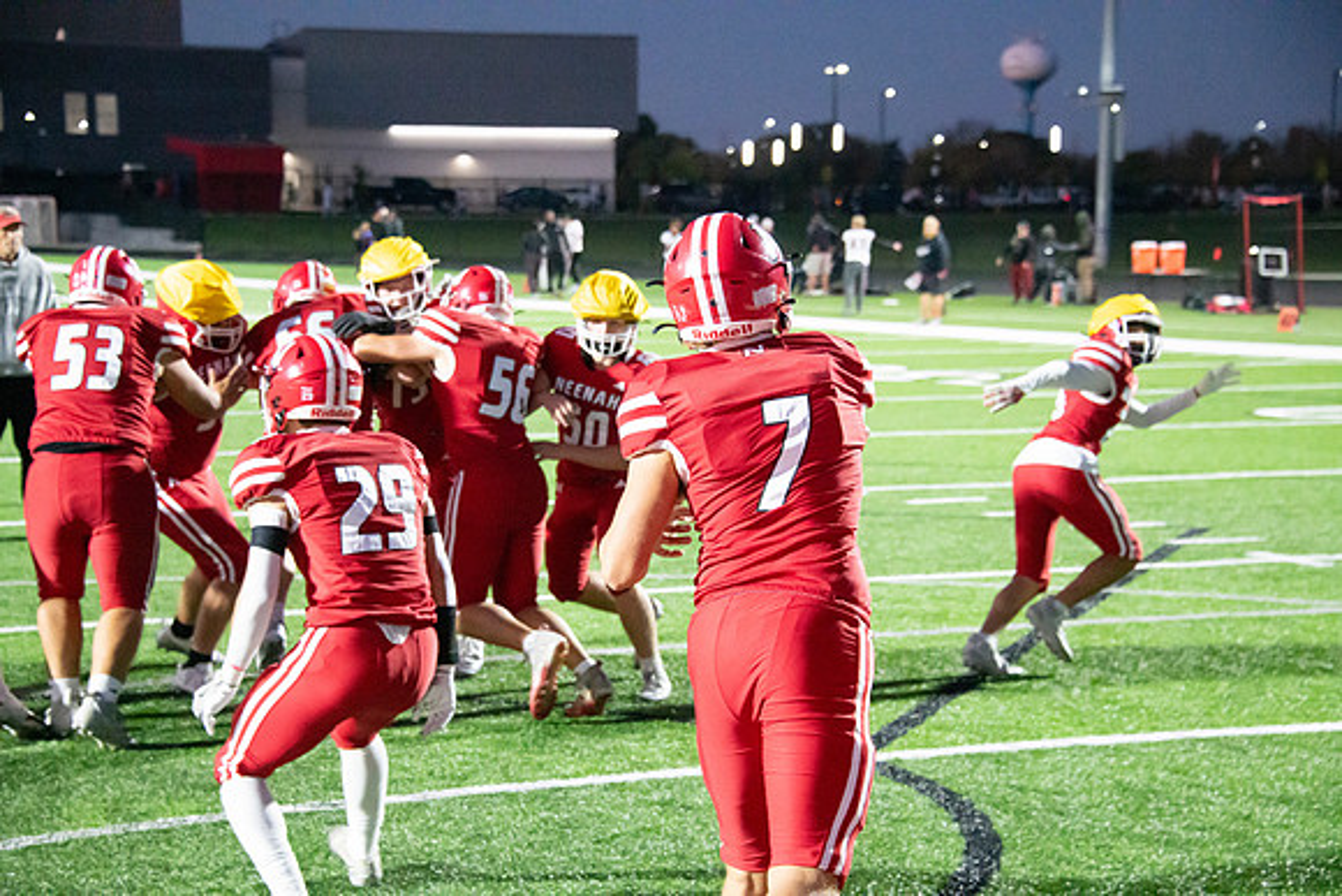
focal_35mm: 90
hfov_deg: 22.6
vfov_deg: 15.2
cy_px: 448
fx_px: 3356
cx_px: 671
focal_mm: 90
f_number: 5.6
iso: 25600
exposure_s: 1/500
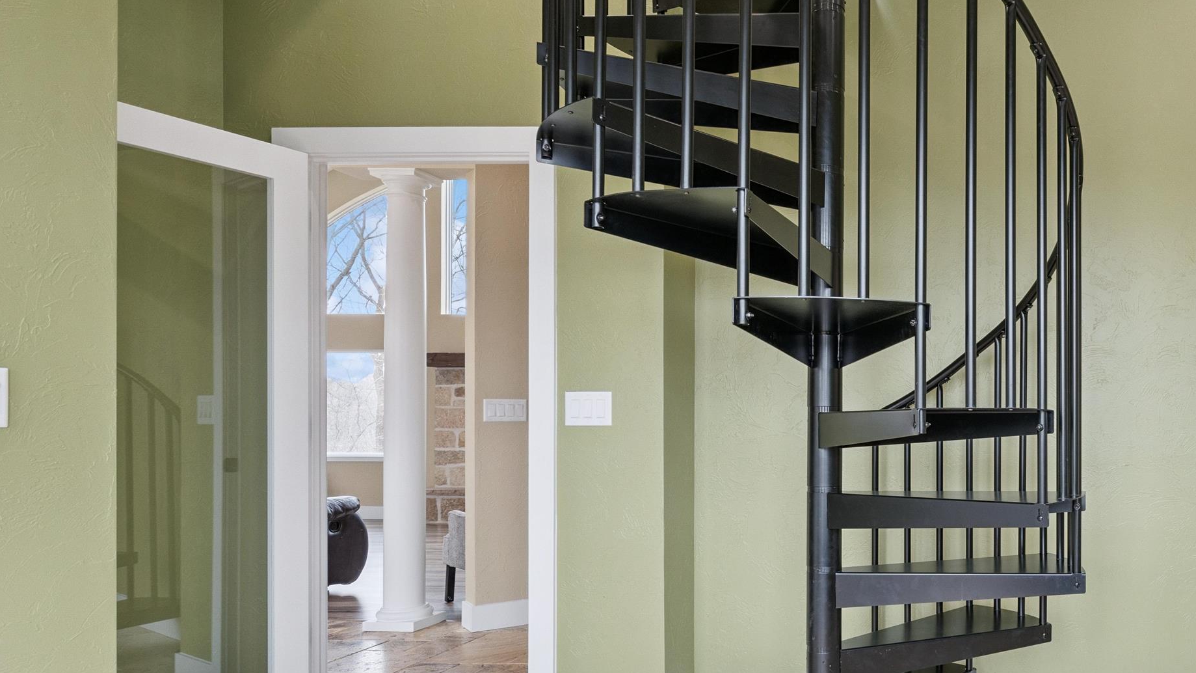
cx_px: 987
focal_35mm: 28
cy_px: 425
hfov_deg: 61.3
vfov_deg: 41.2
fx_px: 888
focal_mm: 16
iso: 800
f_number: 10
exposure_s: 1/50
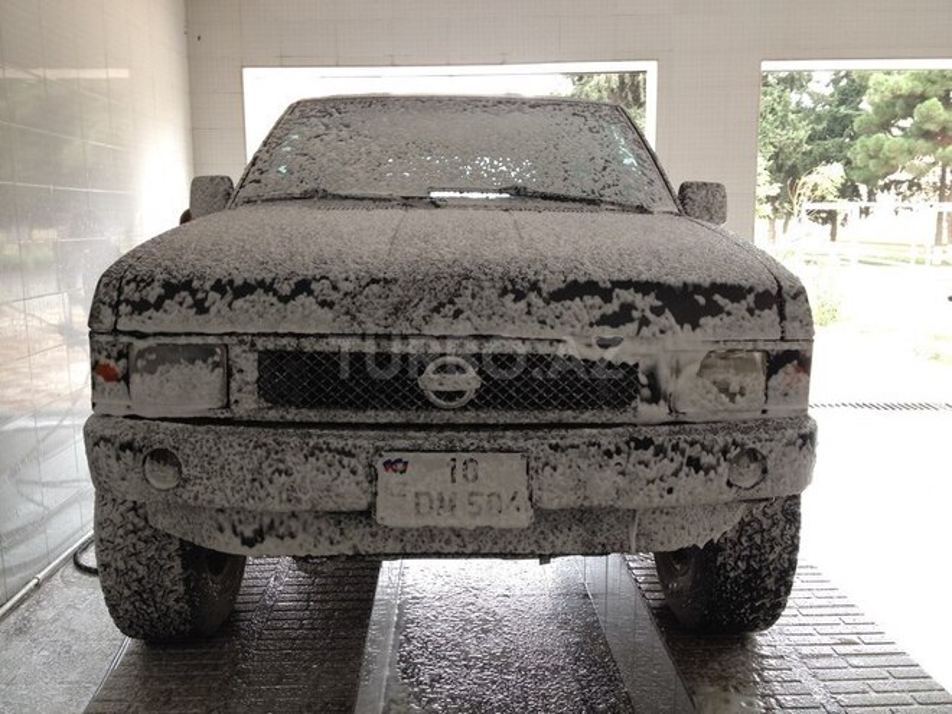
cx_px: 476
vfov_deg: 40.7
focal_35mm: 35
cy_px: 357
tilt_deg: -9.2
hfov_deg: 52.6
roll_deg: +1.1
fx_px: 963
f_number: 2.4
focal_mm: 4.28
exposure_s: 1/24
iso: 50
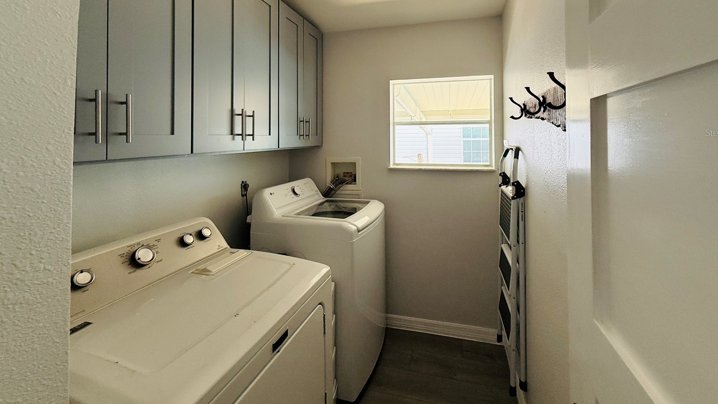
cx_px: 373
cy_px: 132
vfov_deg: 65.2
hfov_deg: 99.3
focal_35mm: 16
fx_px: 305
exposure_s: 1/99
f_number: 2.2
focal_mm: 2.22
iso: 125
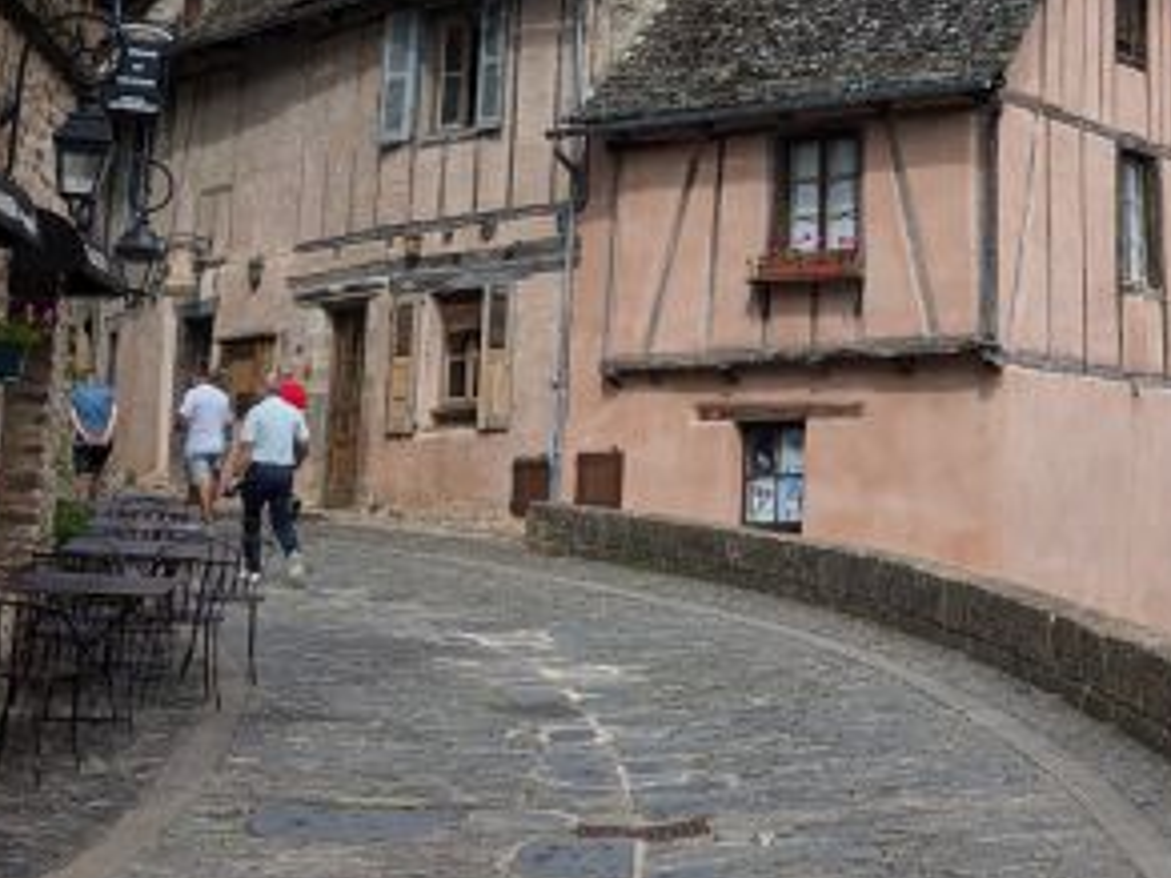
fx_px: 2402
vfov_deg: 19.8
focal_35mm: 71
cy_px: -82
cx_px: 972
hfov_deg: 26.8
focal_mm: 4.38
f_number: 1.73
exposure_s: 1/3344
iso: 61
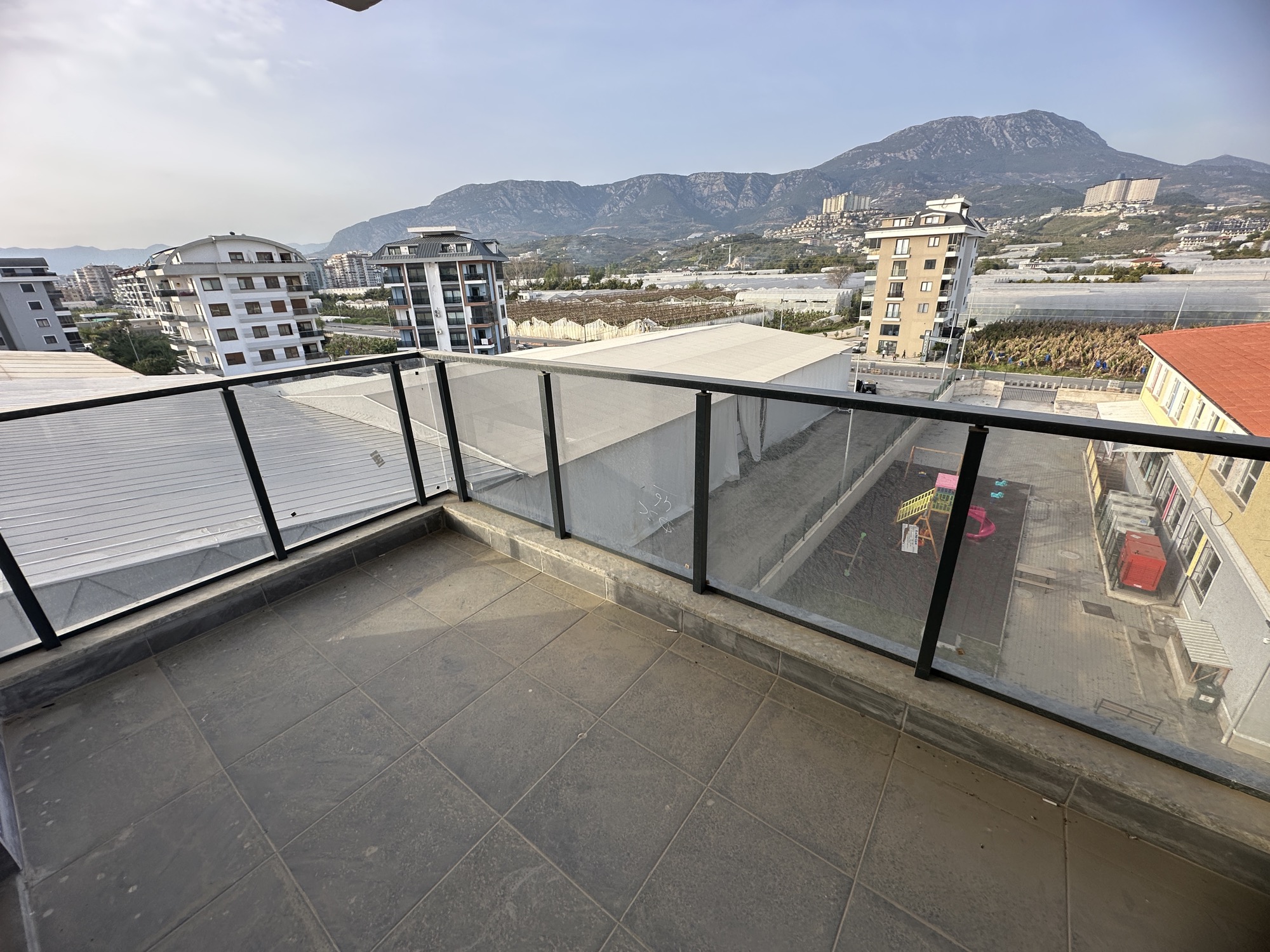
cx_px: 635
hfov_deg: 102.1
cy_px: 476
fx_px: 514
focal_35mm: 14
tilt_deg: -21.0
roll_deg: +2.4
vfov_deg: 85.7
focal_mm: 2.22
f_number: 2.2
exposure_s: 1/348
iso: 40
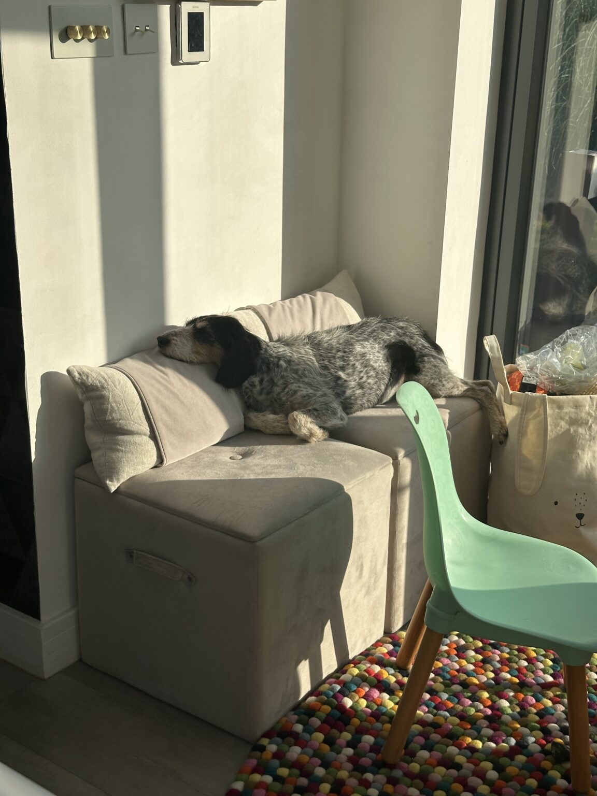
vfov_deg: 39.7
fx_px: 1104
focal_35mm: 48
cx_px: 298
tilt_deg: -19.5
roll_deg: -1.6
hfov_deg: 30.3
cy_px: 398
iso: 64
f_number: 1.78
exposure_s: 1/3058
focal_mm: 6.86
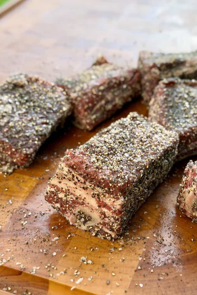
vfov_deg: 38.9
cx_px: 112
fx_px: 419
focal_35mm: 51
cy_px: 146
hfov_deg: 26.5
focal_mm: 6.76
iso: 64
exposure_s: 1/266
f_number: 1.78
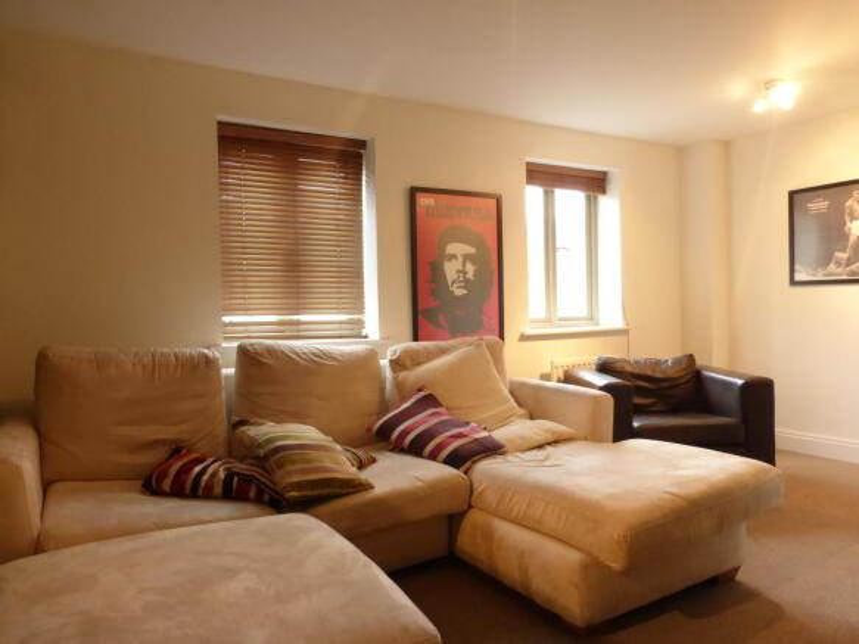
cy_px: 322
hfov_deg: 71.6
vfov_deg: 56.8
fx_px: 595
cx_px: 430
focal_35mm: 24
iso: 400
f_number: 3.3
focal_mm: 4.3
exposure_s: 1/15
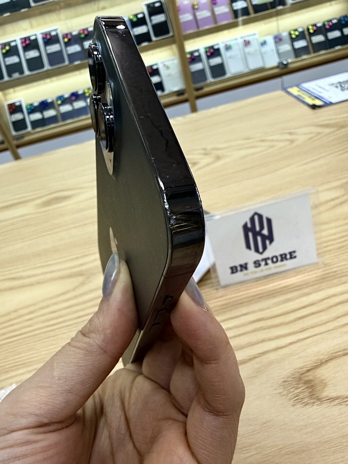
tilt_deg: -32.5
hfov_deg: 56.8
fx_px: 322
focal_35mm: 24
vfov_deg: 71.6
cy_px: 232
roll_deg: +13.4
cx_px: 174
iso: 125
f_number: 2.2
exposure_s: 1/120
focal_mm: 2.22
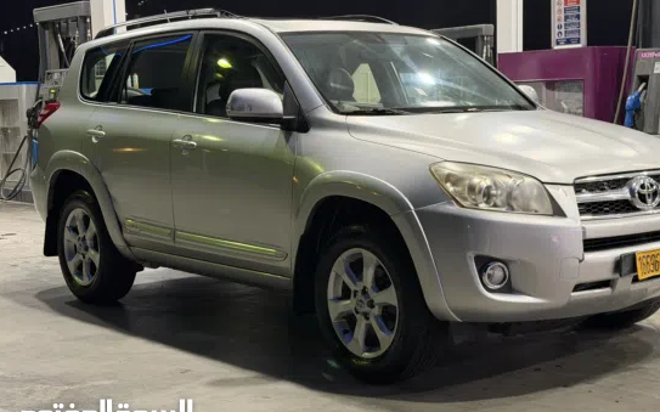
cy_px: 224
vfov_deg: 21.6
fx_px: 1079
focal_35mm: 60
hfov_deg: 34.0
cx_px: 376
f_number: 1.78
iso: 200
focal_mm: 6.76
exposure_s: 1/50
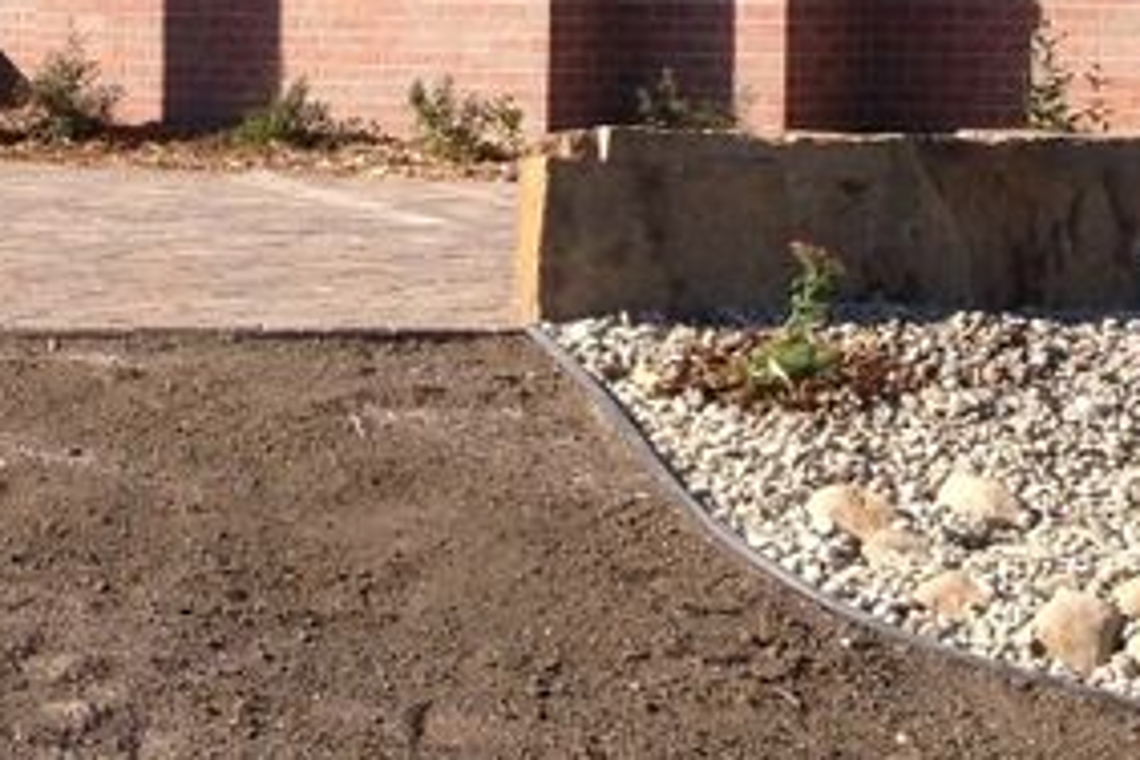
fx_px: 4908
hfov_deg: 13.1
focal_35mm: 155
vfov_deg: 8.8
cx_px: 133
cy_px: 190
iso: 50
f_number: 2.4
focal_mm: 4.28
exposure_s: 1/1126
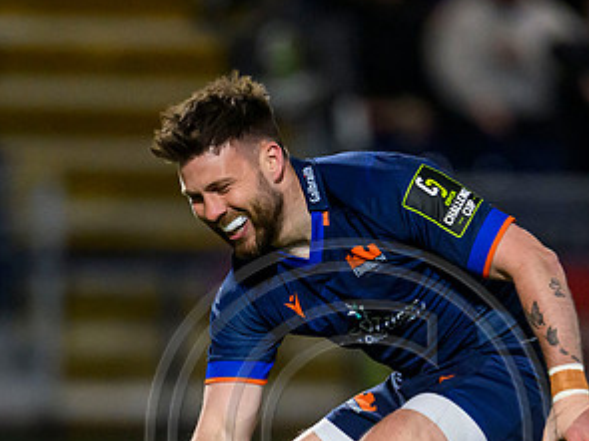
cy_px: 425
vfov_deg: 1.3
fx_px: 18947
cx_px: 425
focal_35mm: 1114
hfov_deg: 1.8
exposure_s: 1/1250
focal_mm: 400
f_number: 2.8
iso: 6400
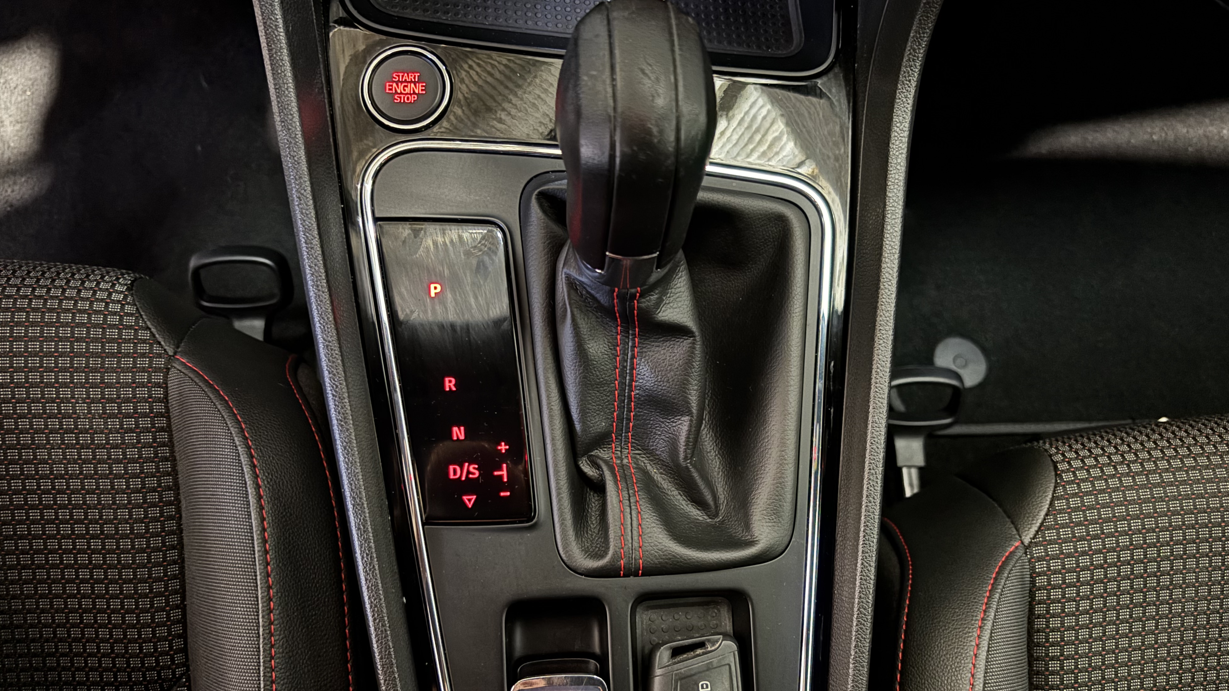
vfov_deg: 40.0
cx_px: 612
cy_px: 410
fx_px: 945
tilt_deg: -71.7
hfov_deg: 66.1
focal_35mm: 29
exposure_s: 1/9
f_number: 1.6
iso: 1250
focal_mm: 5.96
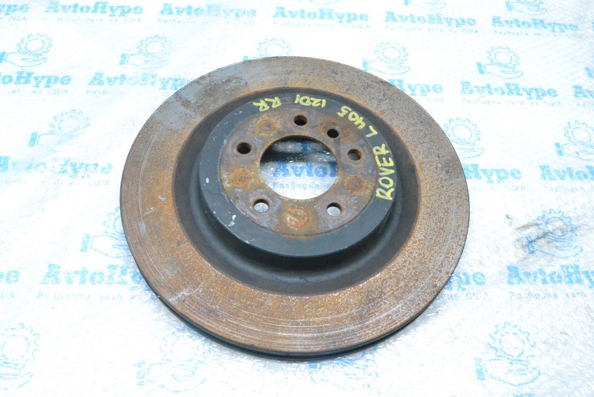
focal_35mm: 33
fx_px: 545
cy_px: 198
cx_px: 297
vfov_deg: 40.0
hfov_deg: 57.2
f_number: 9
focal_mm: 22
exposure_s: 1/160
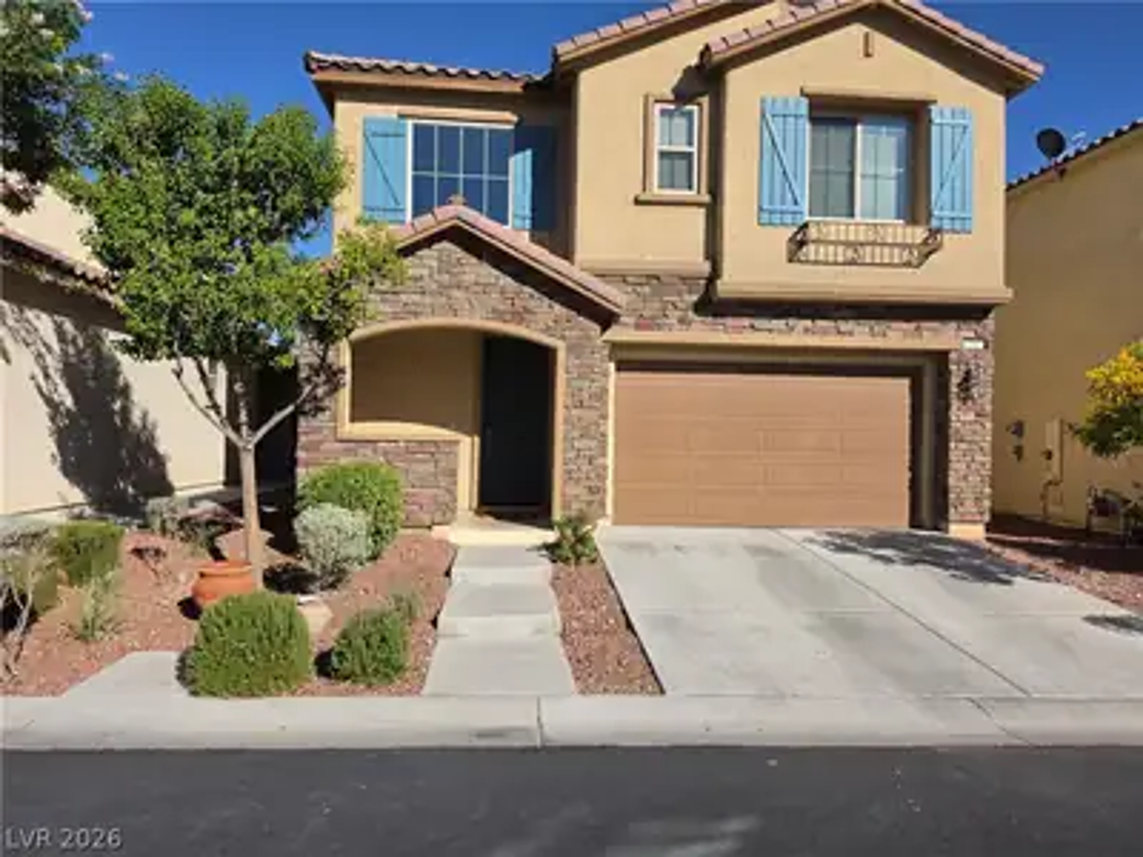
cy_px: 428
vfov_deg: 58.9
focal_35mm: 23
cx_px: 572
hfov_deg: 73.9
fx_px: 759
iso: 64
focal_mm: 6.5
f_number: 1.4
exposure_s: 1/7939
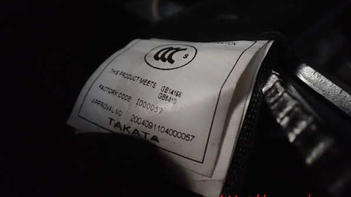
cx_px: 177
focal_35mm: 33
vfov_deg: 35.5
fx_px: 307
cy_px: 75
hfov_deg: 59.5
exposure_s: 1/30
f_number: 2.3
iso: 1600
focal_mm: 5.4
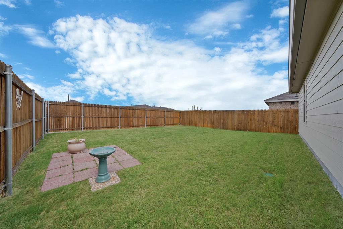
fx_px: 114
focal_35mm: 12
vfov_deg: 90.1
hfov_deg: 112.6
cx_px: 172
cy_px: 114
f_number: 9
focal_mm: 12
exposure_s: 1/100
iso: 400
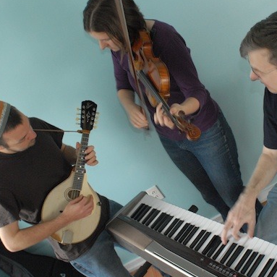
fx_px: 362
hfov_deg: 41.6
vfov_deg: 41.9
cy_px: 136
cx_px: 169
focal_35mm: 40
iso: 1250
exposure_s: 1/30
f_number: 5
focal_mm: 20
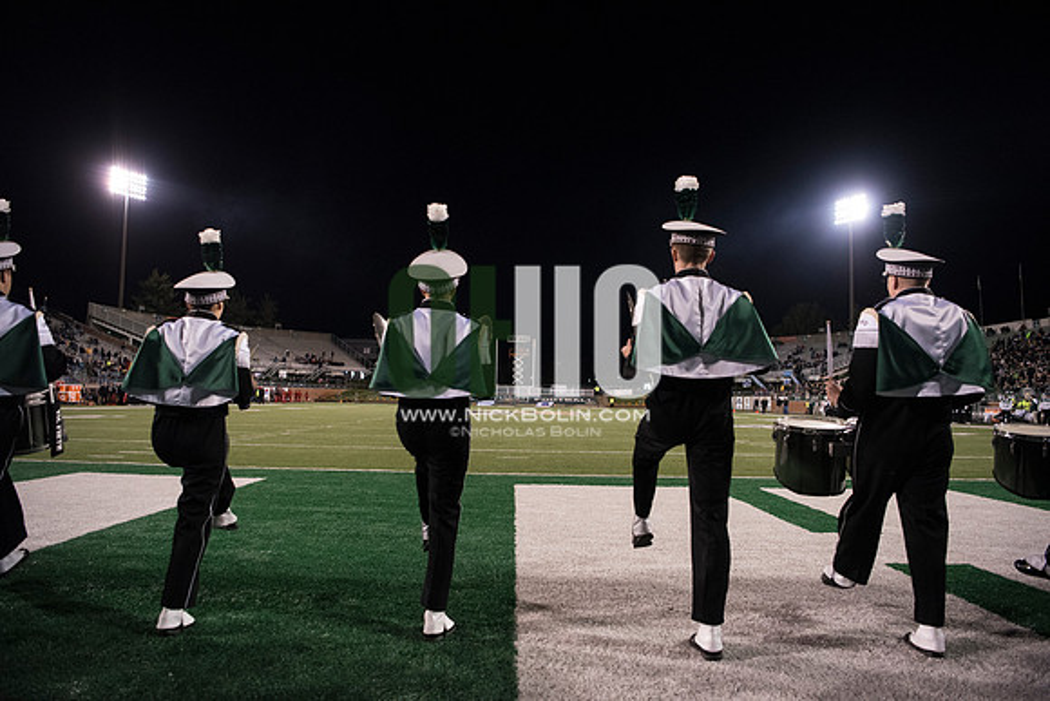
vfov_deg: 53.2
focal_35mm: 24
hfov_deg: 73.7
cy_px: 350
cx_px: 525
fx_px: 700
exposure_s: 1/1250
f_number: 3.2
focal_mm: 24
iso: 4000
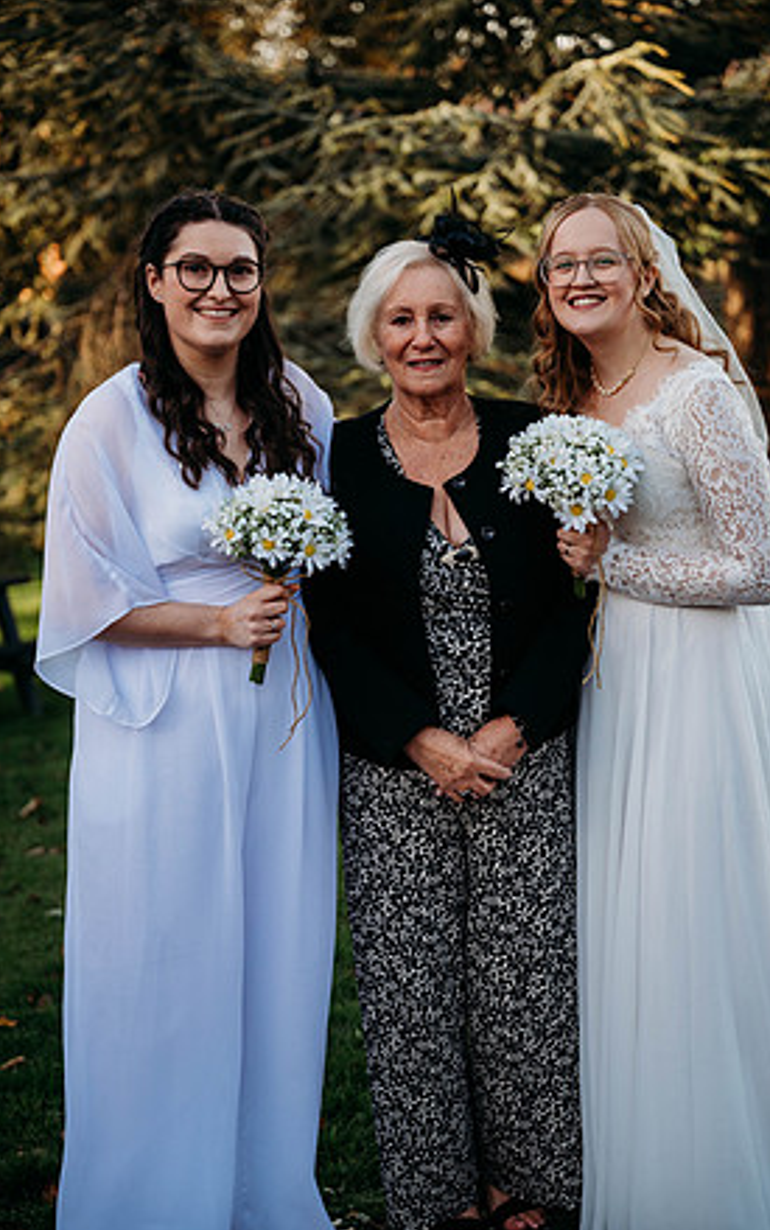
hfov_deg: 17.9
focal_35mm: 73
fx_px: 2447
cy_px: 628
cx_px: 396
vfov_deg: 28.2
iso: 100
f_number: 2.8
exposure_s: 1/640
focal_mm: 70
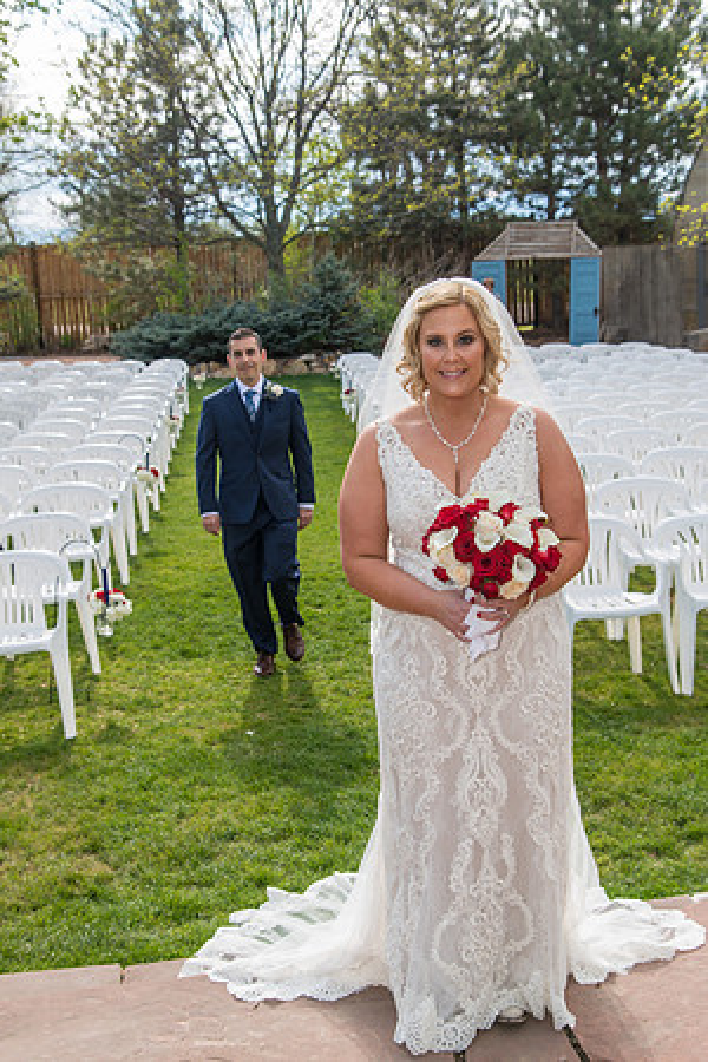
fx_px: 1416
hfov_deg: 28.1
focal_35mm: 48
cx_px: 354
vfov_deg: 41.1
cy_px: 531
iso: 80
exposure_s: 1/160
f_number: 6.3
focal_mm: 48
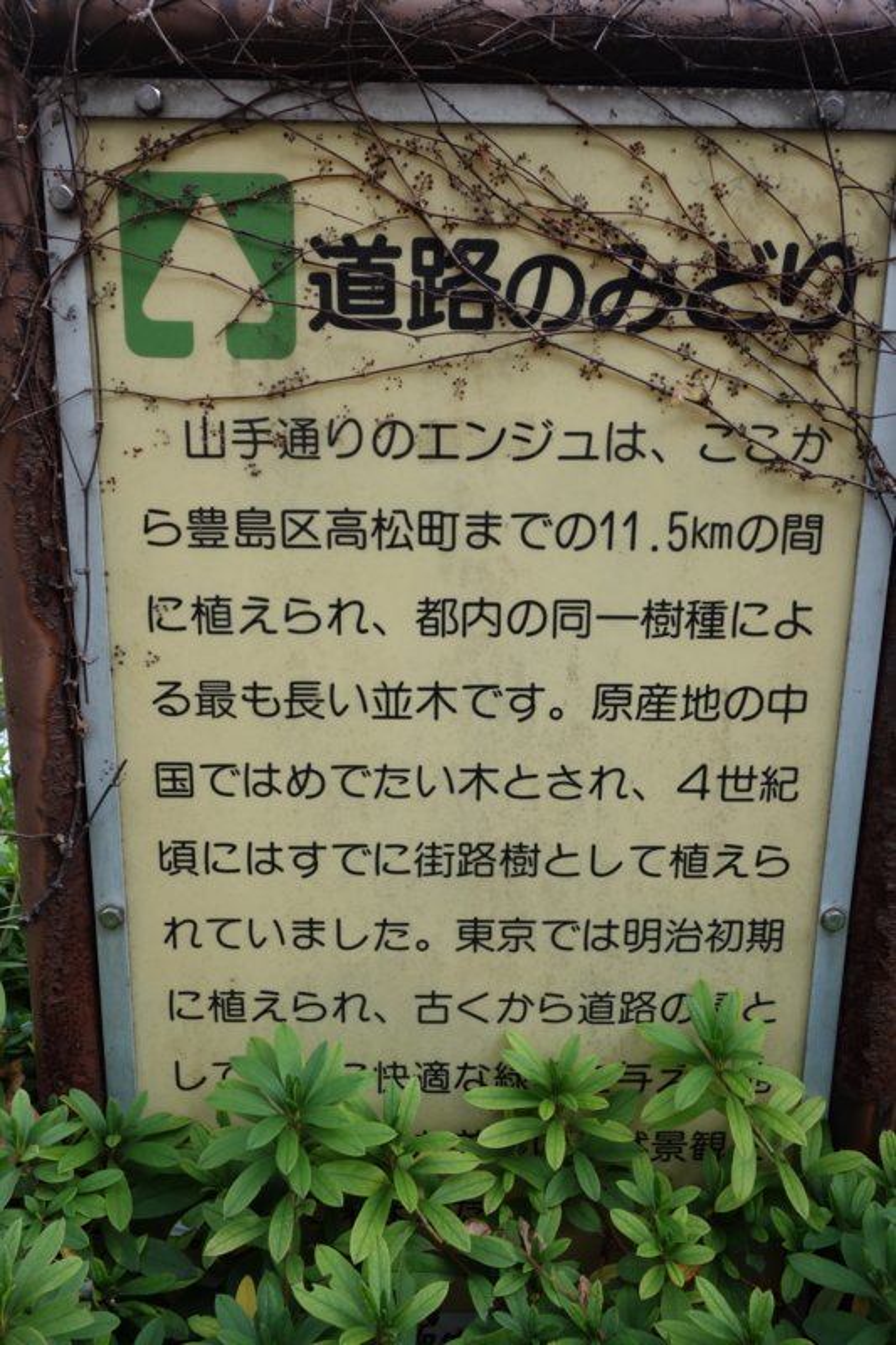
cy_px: 672
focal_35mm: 28
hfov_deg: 46.4
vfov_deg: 65.5
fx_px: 1046
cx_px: 448
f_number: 5
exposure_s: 1/125
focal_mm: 10.4
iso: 160
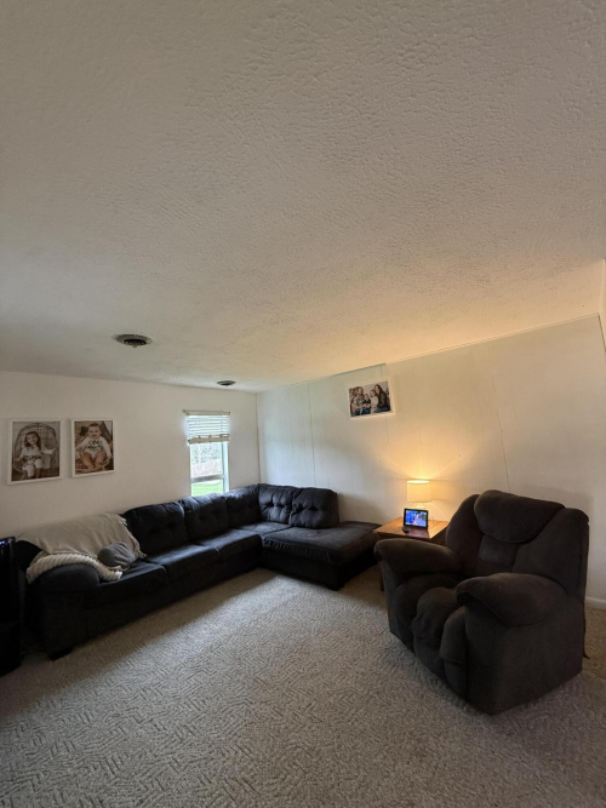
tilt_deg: +7.9
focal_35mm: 14
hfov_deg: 85.7
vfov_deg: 102.1
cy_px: 404
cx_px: 303
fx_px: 327
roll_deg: +3.8
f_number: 2.2
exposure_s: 1/60
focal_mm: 2.22
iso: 400
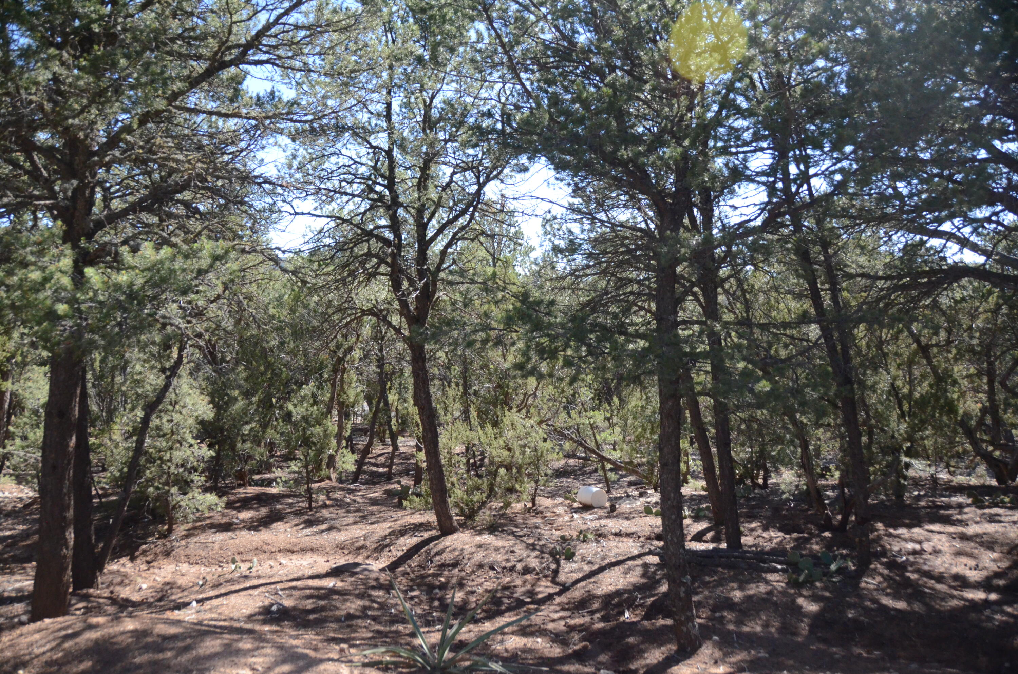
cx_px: 509
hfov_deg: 67.5
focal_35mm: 27
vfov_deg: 47.7
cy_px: 337
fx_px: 762
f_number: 3.5
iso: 2500
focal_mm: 18
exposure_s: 1/8000
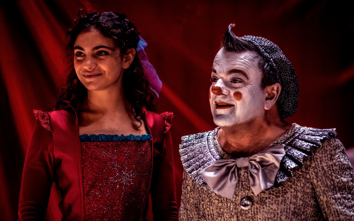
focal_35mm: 86
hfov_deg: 24.1
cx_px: 176
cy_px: 112
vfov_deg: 15.2
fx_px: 830
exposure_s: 1/125
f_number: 1.8
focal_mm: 56
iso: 1600
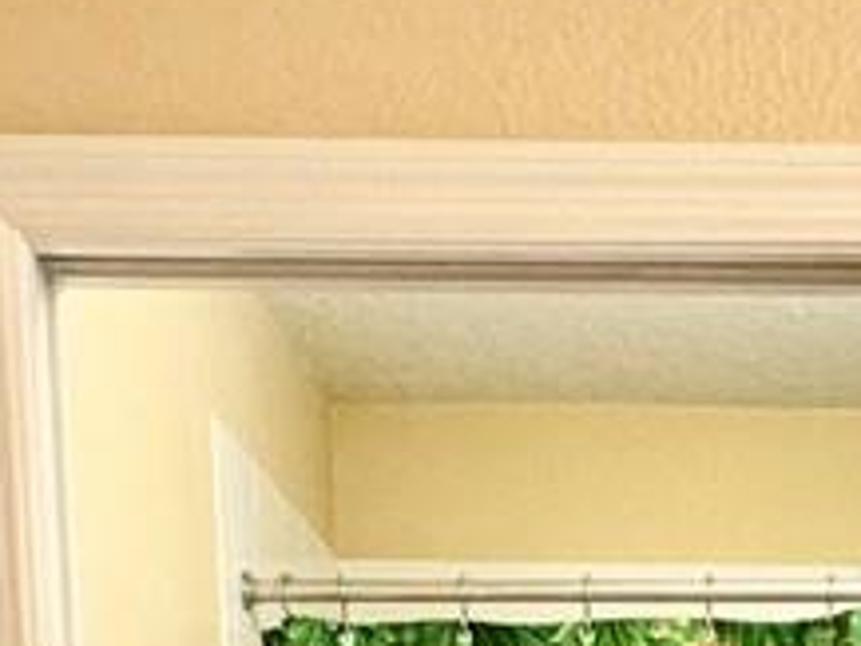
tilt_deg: -13.6
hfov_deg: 18.6
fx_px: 2563
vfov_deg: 11.2
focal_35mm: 103
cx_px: 845
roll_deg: -0.3
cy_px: 1688
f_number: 2.2
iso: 200
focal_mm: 2.22
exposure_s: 1/60
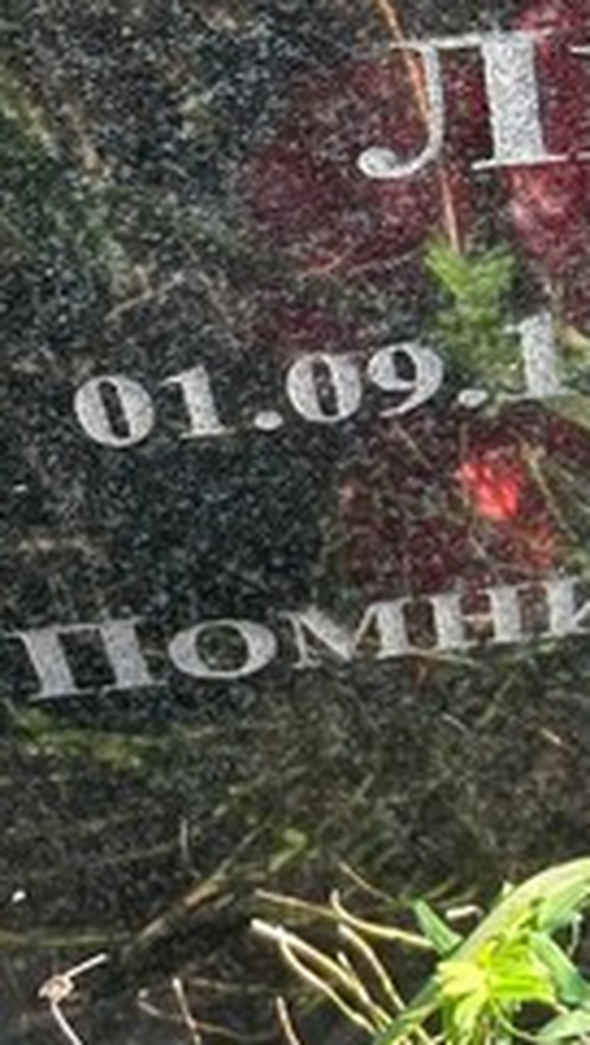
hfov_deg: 12.3
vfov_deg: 21.9
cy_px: 30
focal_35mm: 94
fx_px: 2608
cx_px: 898
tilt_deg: -45.6
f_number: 1.6
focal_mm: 4.2
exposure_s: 1/127
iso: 32
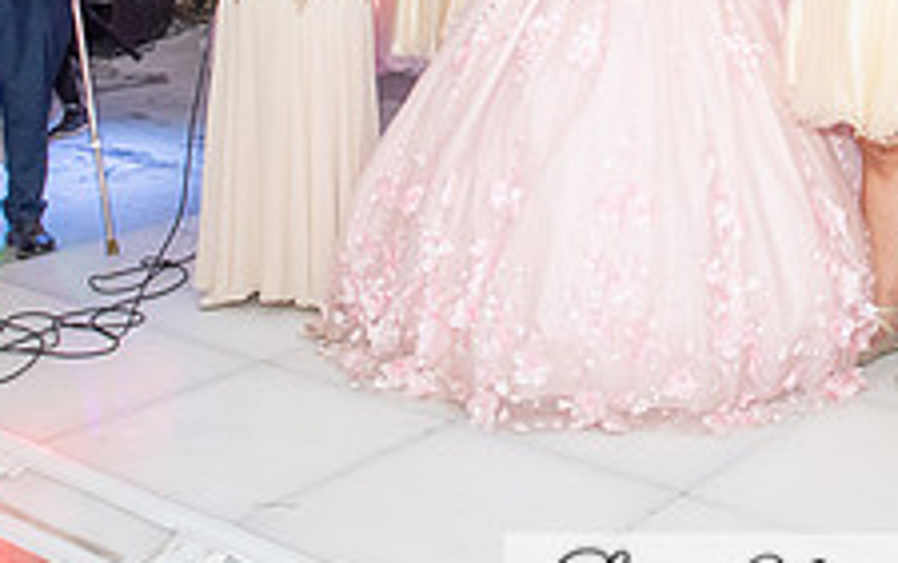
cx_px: 746
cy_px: -18
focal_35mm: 63
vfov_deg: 20.0
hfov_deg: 31.4
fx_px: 1543
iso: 1250
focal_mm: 24
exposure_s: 1/160
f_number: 4
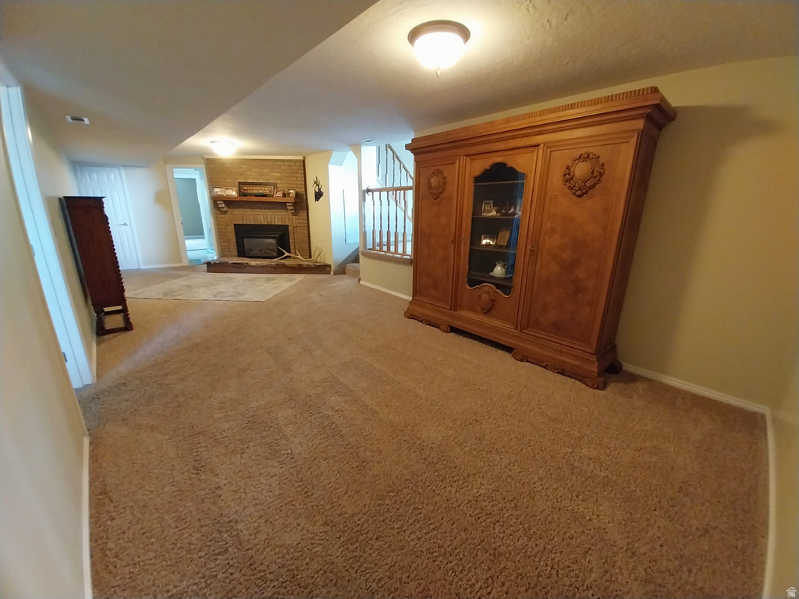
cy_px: 300
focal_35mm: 13
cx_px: 400
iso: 320
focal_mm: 1.13
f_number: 2.2
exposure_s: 1/14
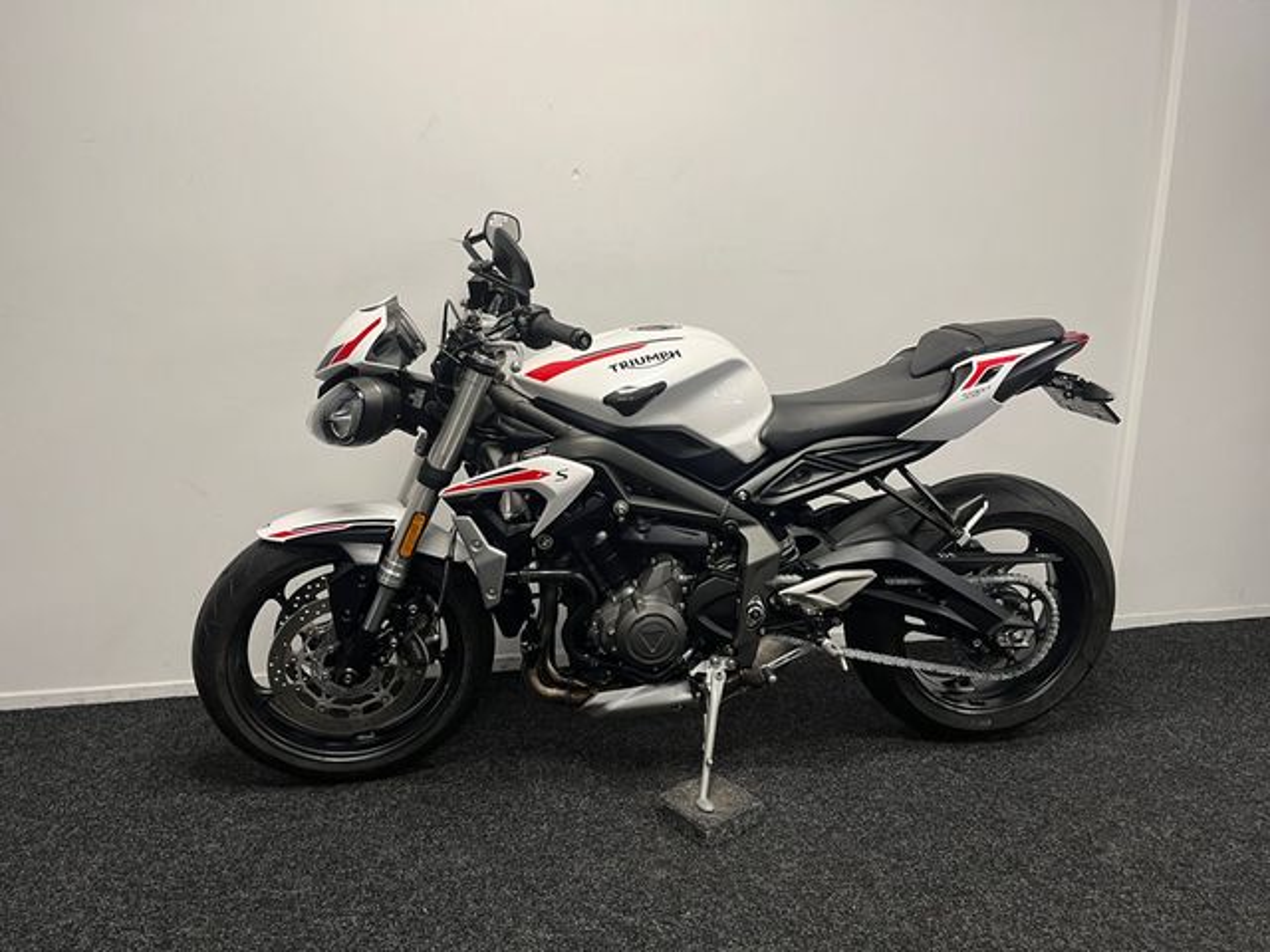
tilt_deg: -12.7
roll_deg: +0.5
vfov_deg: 53.1
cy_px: 476
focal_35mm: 26
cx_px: 635
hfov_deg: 67.3
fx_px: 954
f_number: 1.6
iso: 64
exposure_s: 1/50
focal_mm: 5.1
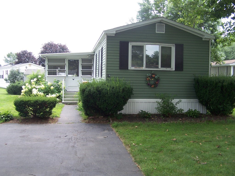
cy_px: 88
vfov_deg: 37.7
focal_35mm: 38
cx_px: 118
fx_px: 258
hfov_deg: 49.0
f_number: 2.8
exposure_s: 1/200
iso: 80
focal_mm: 6.3
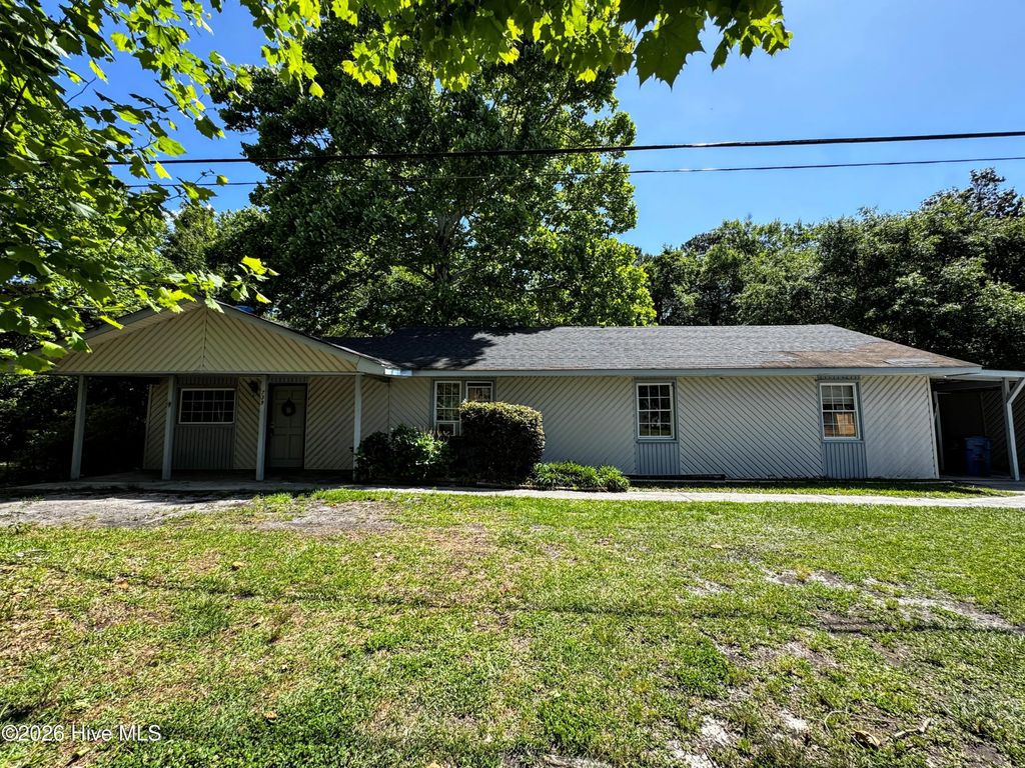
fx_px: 415
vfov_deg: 85.7
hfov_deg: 102.1
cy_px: 384
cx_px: 512
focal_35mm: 14
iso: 40
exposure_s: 1/631
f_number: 2.2
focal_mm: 2.22
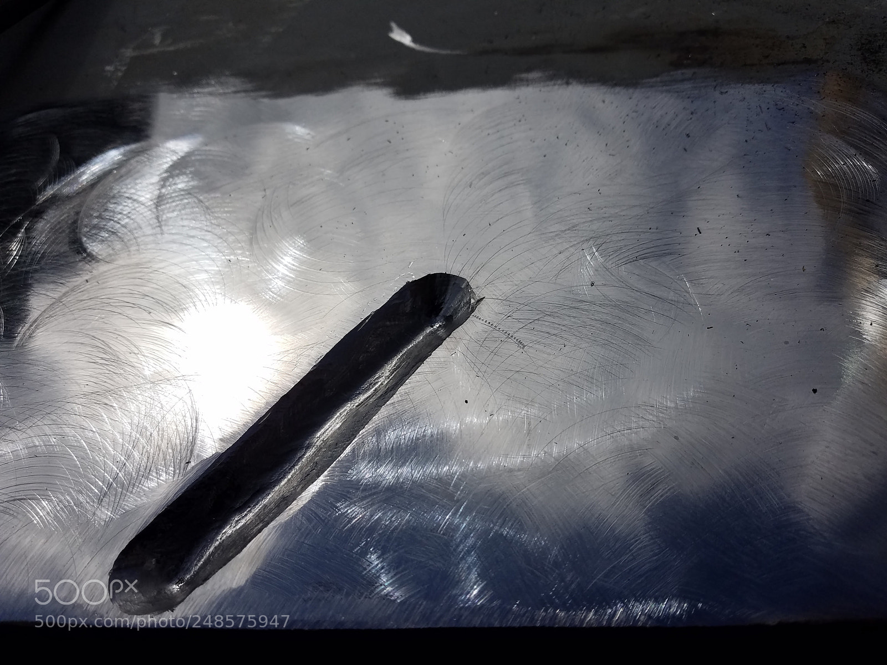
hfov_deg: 67.3
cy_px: 332
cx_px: 444
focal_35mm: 26
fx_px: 666
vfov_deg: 53.1
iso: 40
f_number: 1.7
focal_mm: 4.2
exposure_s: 1/13696
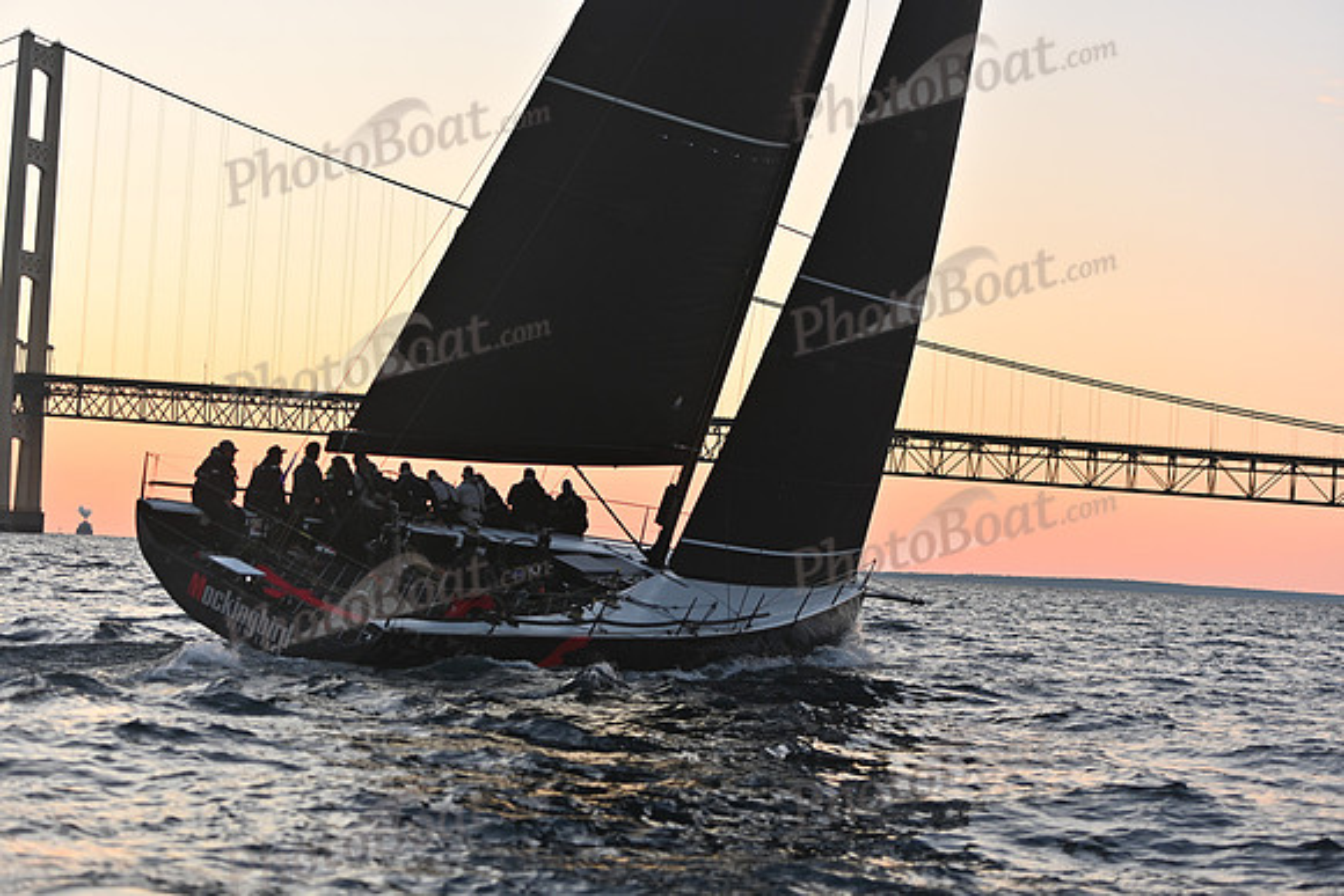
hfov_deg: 28.8
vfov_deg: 19.5
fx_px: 2614
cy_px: 448
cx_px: 672
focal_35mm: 70
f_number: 2.8
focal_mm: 70
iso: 320
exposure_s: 1/500
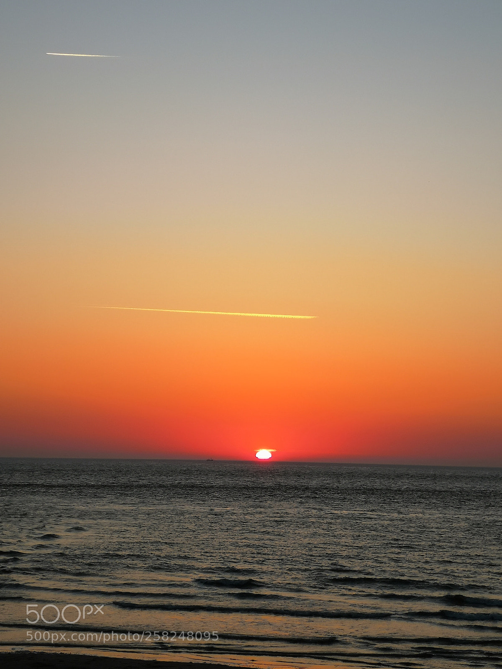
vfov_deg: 23.6
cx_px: 251
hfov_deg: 17.8
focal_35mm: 83
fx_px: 1605
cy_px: 334
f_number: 2.4
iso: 50
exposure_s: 1/273
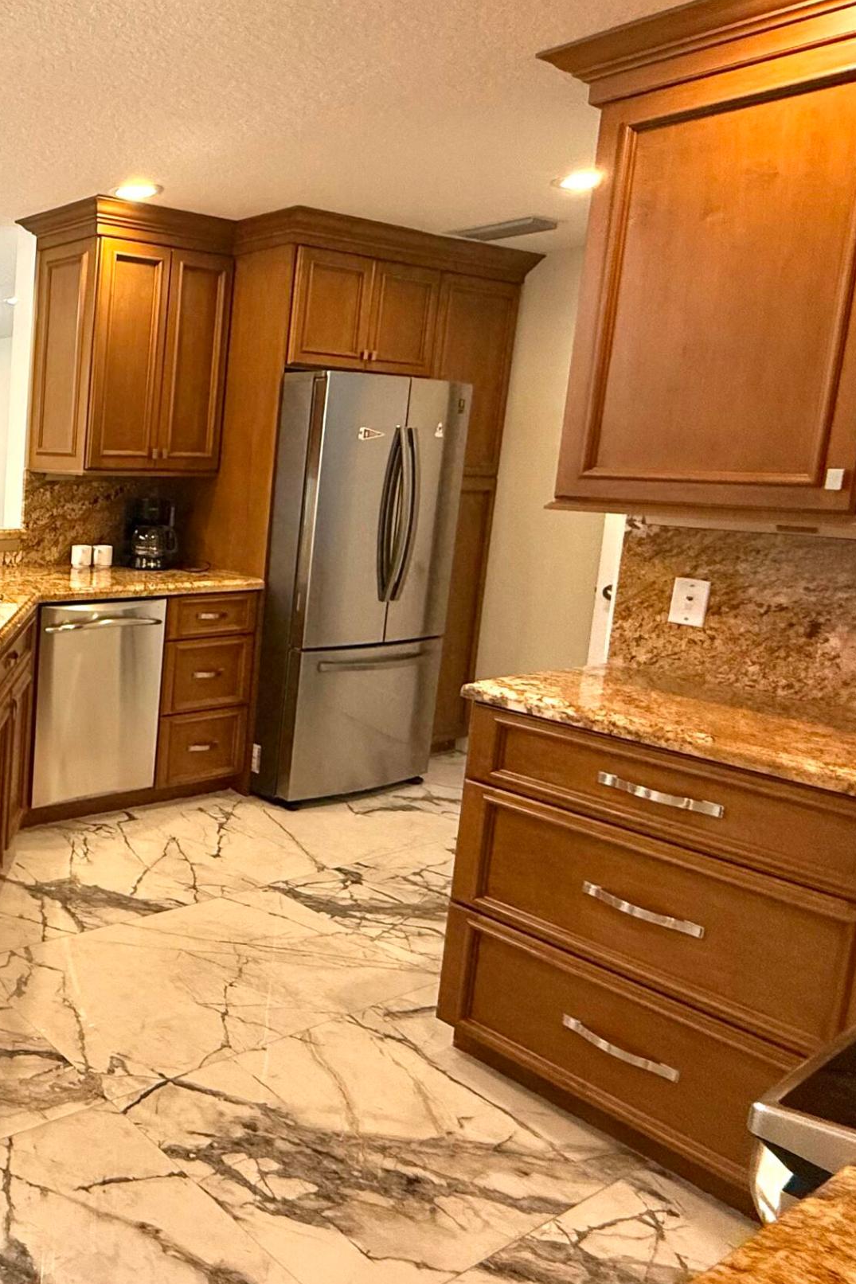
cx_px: -135
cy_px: 563
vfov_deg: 69.1
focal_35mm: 26
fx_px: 927
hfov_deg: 38.6
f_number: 2.2
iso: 250
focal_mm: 2.22
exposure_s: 1/120
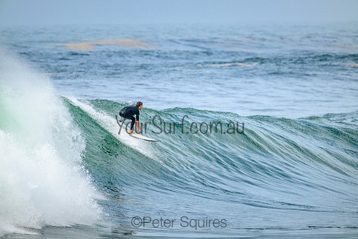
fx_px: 7957
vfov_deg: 1.7
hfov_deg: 2.6
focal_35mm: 800
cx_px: 179
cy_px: 120
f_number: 11
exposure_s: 1/2500
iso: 1400
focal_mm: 800
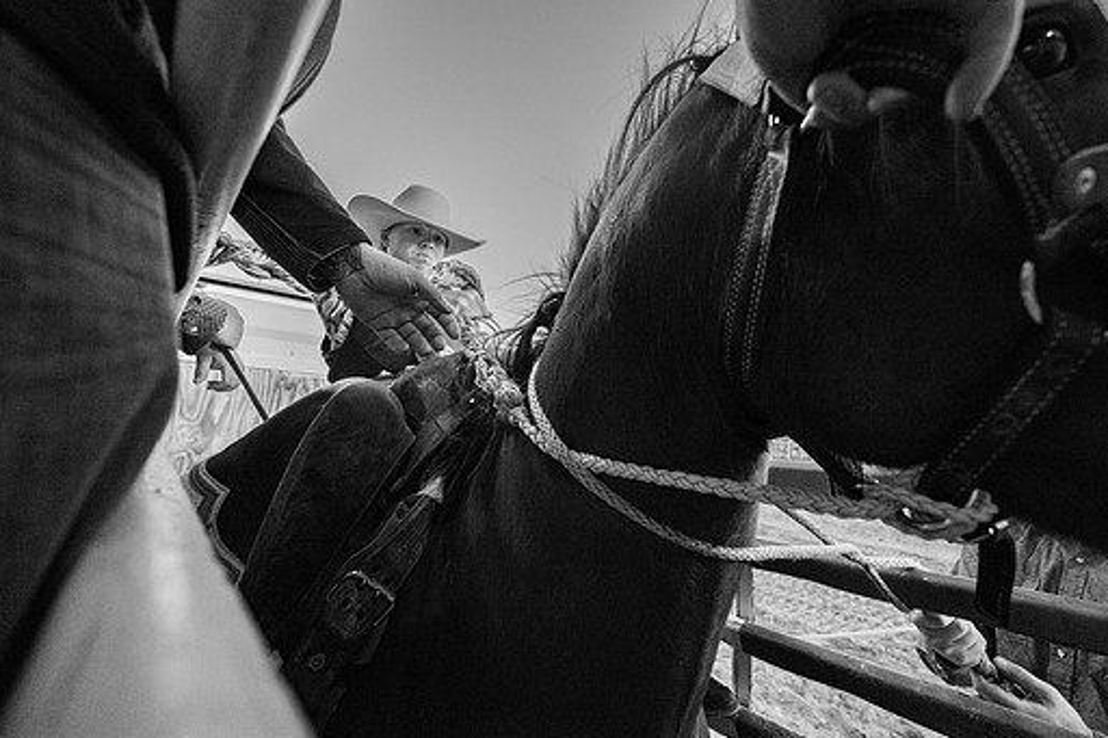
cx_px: 591
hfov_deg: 93.2
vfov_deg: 70.4
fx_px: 523
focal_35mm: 17
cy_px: 363
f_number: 4
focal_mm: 15
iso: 5000
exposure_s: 1/500
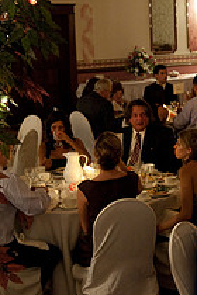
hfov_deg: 14.3
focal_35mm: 94
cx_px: 199
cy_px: 115
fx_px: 772
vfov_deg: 21.6
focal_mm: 44
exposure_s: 1/40
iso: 3200
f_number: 4
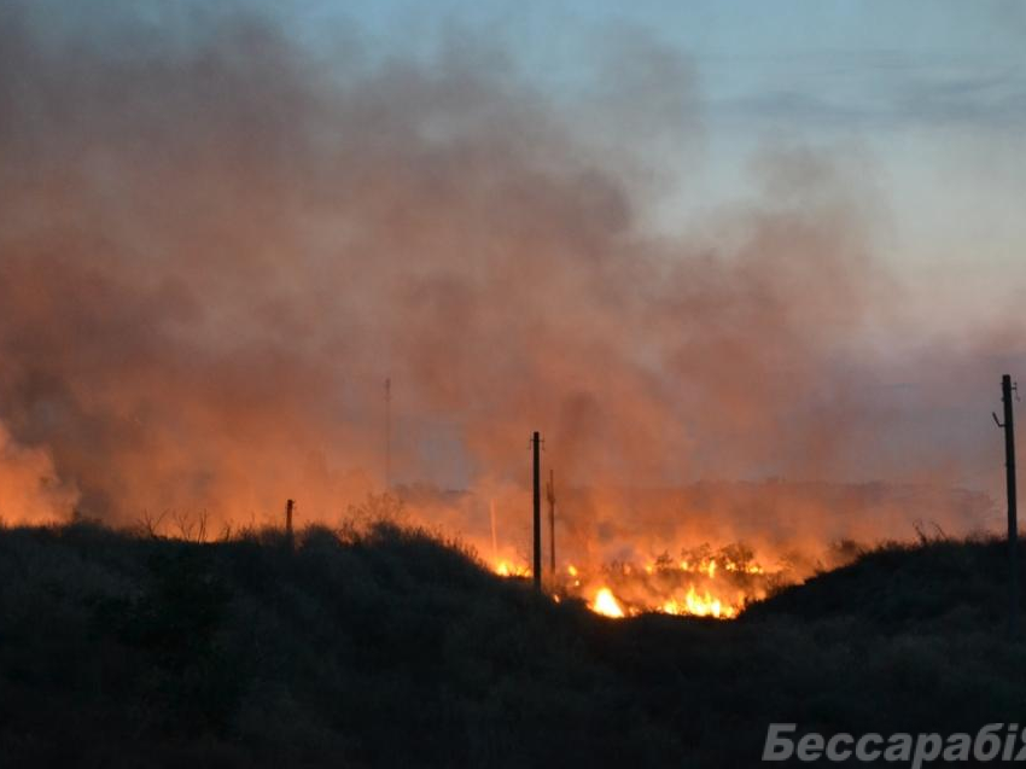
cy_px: 370
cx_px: 526
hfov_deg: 20.5
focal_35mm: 96
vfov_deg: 15.5
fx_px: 2832
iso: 2000
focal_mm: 55
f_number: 5.6
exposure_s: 1/15
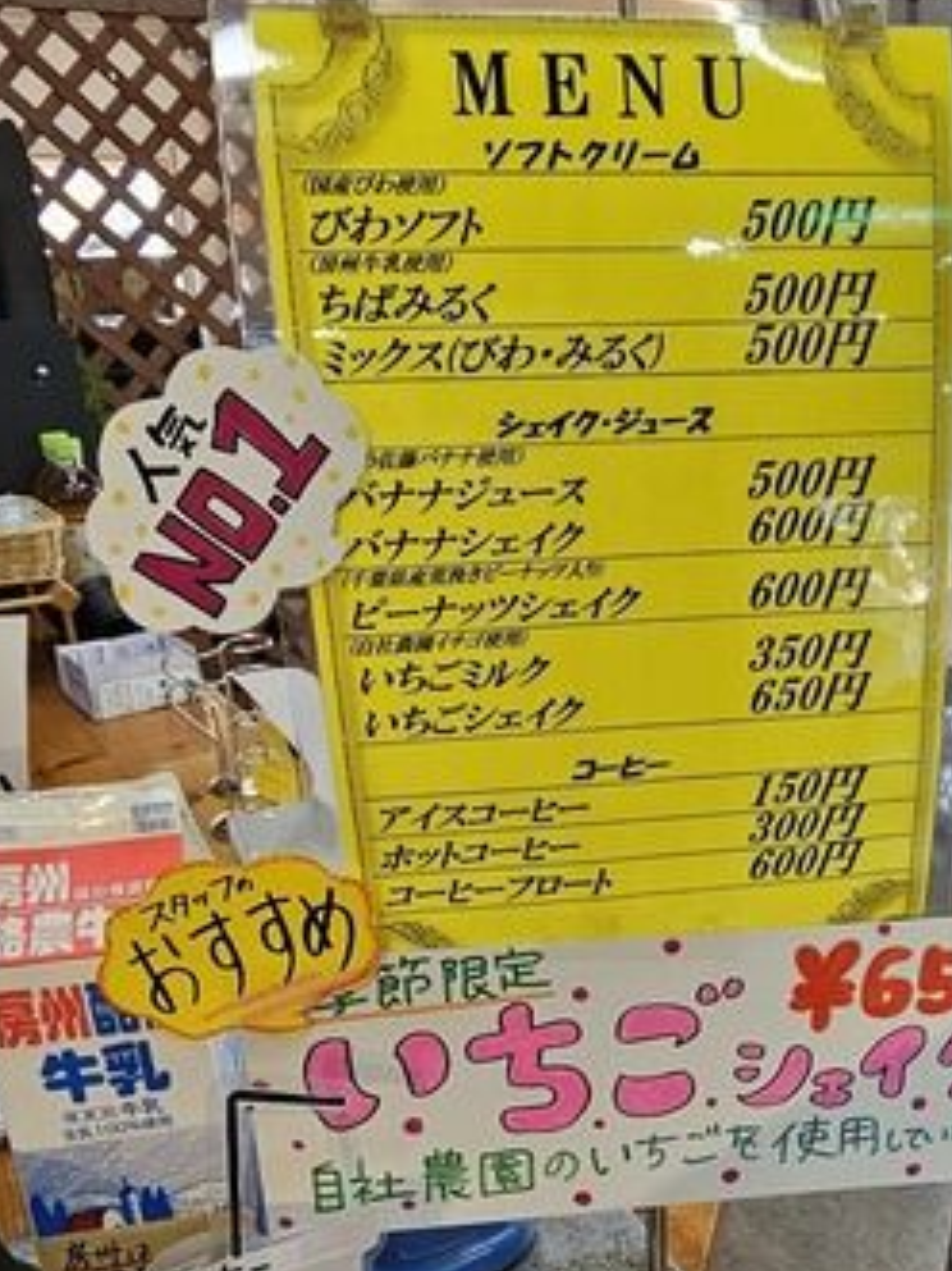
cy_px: 778
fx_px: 1174
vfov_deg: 56.3
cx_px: 716
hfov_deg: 42.7
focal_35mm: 32
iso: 100
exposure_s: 1/50
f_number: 2.2
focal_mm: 2.2
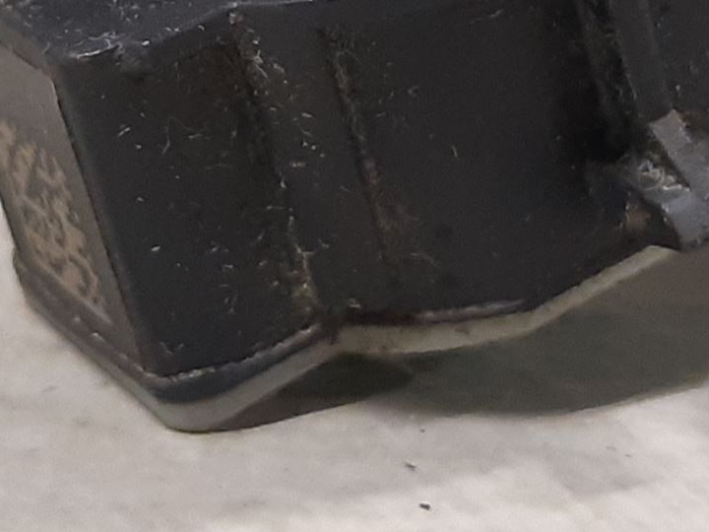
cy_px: -79
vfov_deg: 19.0
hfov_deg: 26.3
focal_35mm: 74
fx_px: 1516
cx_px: 340
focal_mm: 3.93
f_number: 1.7
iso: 200
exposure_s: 1/50
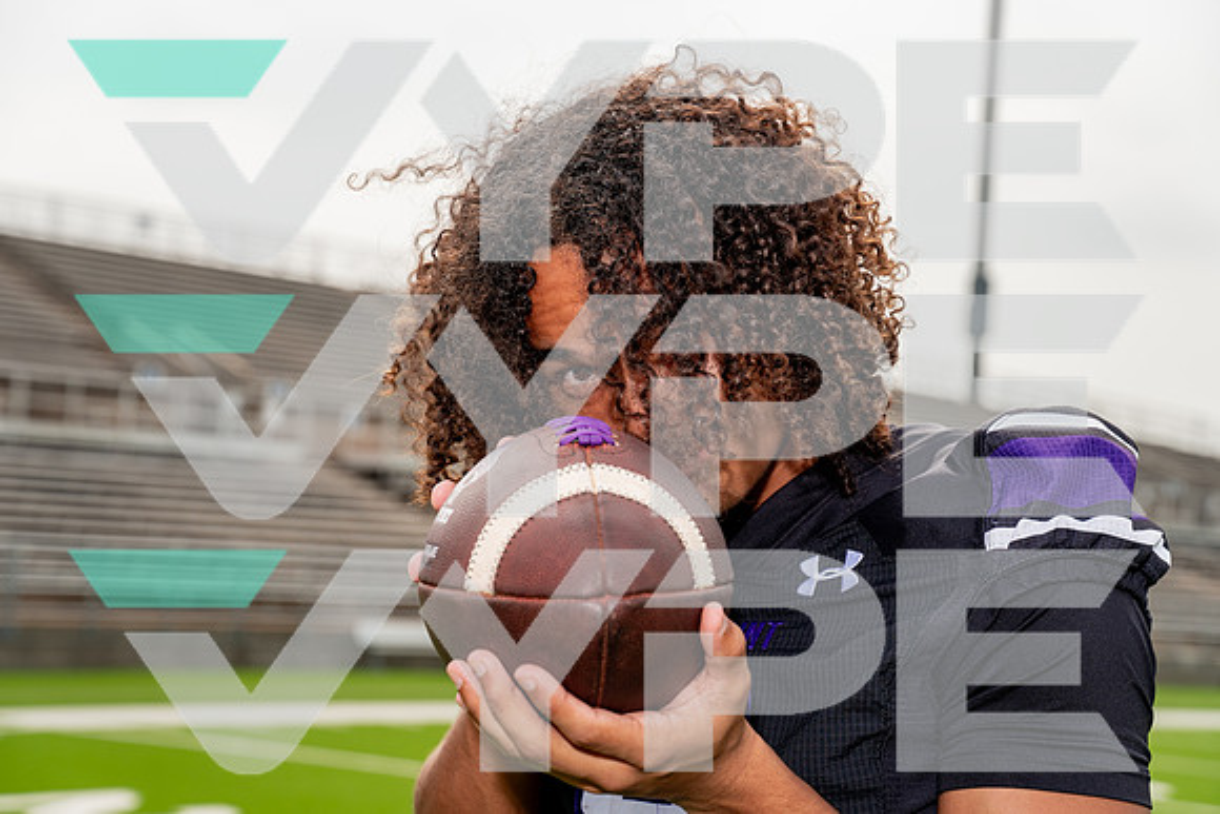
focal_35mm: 70
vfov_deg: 19.5
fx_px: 2373
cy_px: 407
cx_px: 610
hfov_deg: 28.8
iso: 100
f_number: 5.6
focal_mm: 70
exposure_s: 1/640
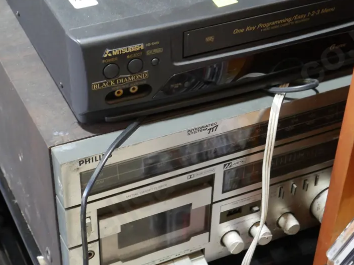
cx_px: 185
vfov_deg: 19.6
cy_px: 168
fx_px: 767
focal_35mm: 75
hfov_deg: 26.0
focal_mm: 26
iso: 2000
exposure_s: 1/60
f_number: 7.1
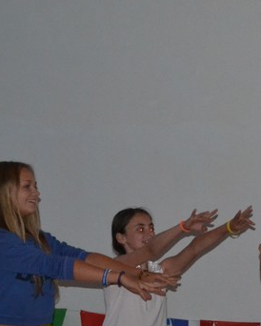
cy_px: 322
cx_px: 325
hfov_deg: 9.5
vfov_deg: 11.9
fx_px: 1544
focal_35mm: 160
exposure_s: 1/60
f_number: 5
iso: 3200
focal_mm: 38
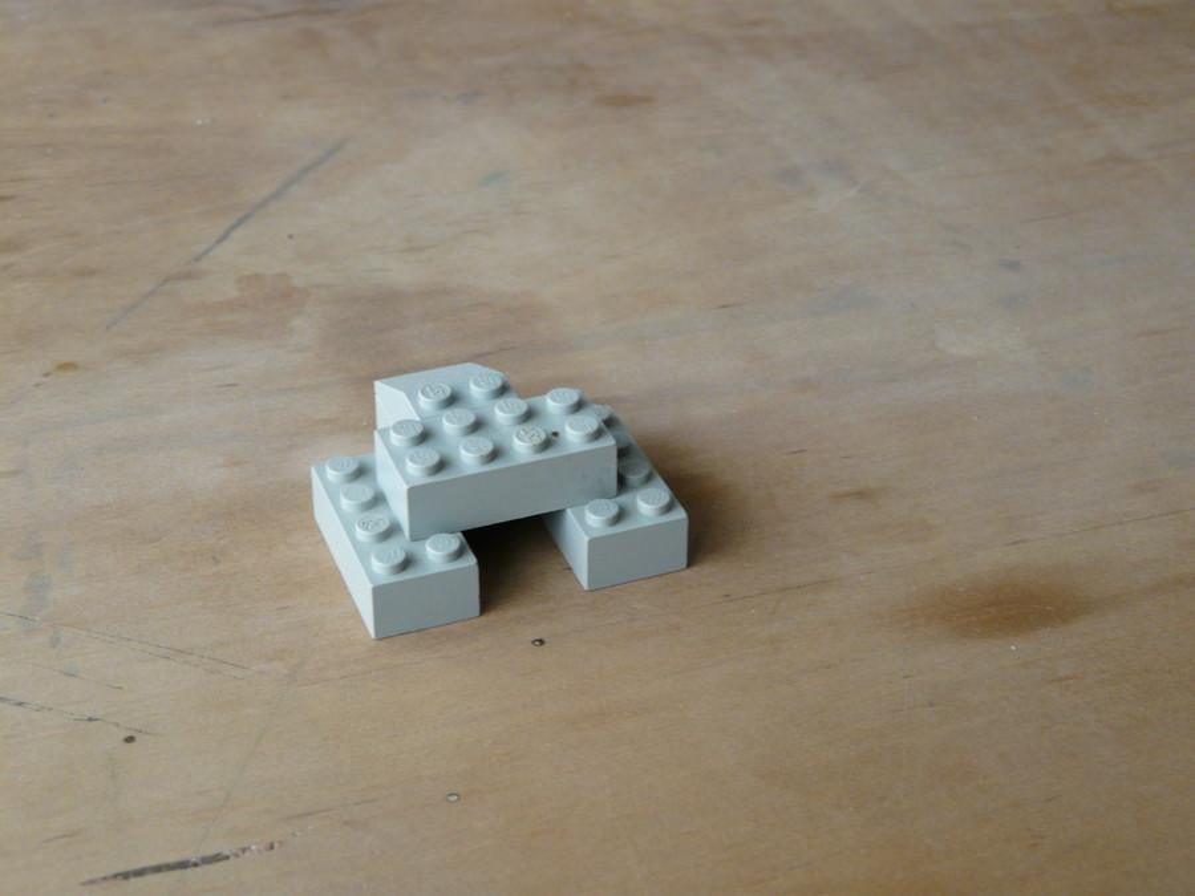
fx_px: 2278
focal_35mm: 66
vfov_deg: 22.3
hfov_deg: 29.4
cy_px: 448
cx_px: 598
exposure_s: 1/6
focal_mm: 10.8
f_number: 3.2
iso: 200
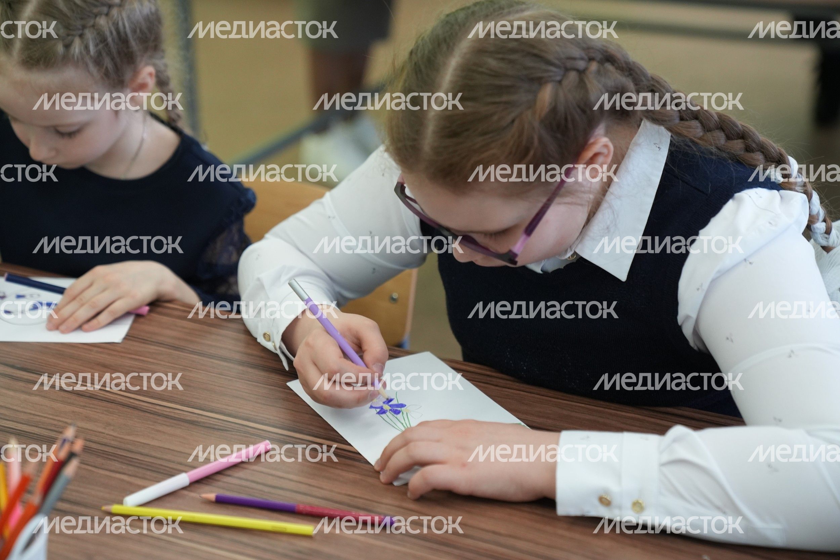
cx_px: 420
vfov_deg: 19.5
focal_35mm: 70
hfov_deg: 28.8
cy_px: 280
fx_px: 1633
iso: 2000
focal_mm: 70
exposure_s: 1/250
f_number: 3.2
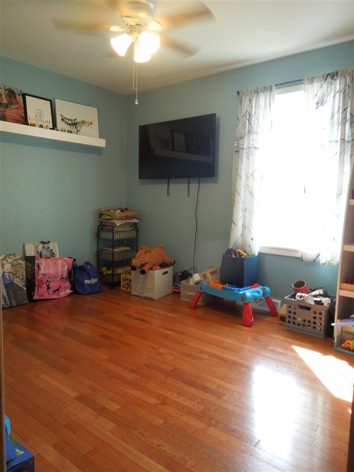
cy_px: 236
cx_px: 177
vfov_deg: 69.4
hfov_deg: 54.9
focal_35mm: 25
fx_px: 341
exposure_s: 1/30
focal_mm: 4.5
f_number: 3.3
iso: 220
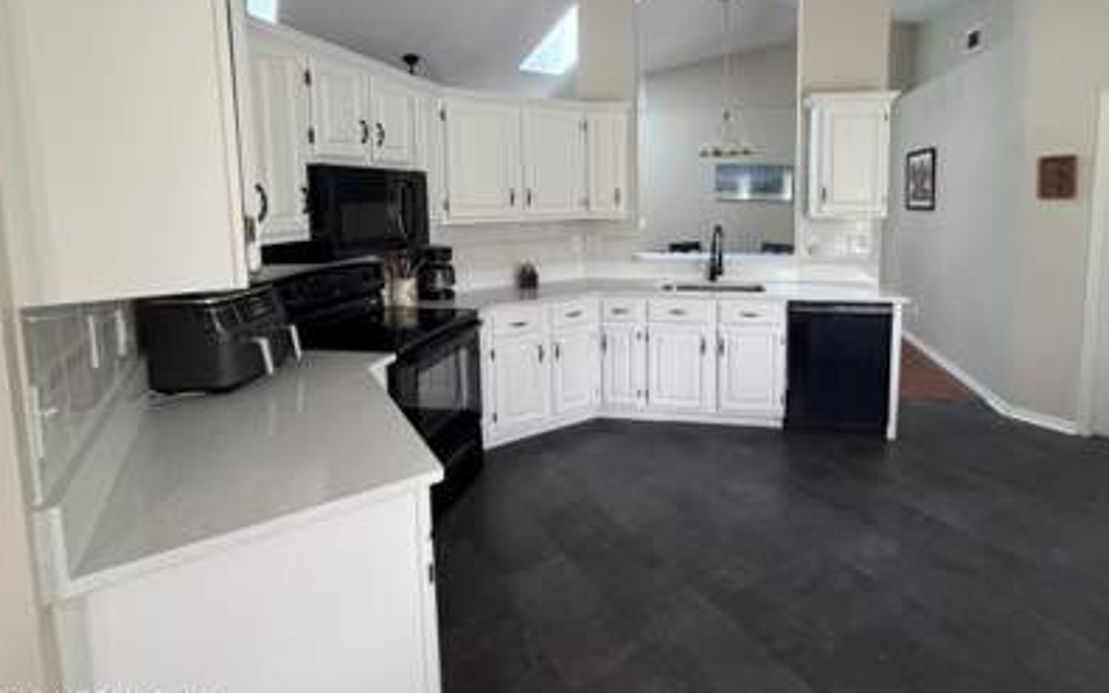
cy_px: 243
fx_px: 544
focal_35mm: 18
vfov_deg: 63.7
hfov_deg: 90.5
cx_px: 632
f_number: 2.2
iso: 500
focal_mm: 2.22
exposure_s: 1/60
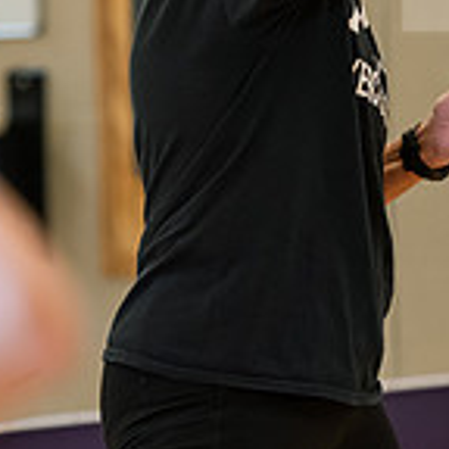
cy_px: 148
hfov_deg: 4.3
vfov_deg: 4.3
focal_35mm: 412
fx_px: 6046
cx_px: 309
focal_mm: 120
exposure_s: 1/200
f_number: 3.2
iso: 1000
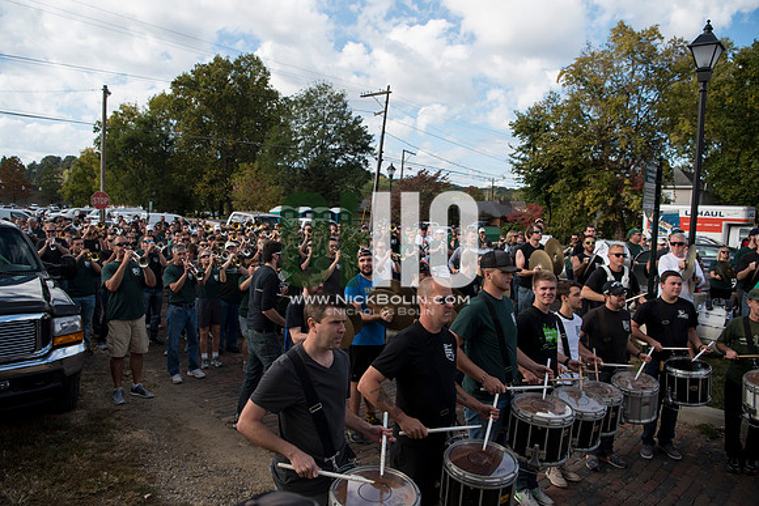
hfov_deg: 73.7
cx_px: 380
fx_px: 506
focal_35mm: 24
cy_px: 253
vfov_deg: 53.2
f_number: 4.5
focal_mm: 24
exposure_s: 1/1000
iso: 250
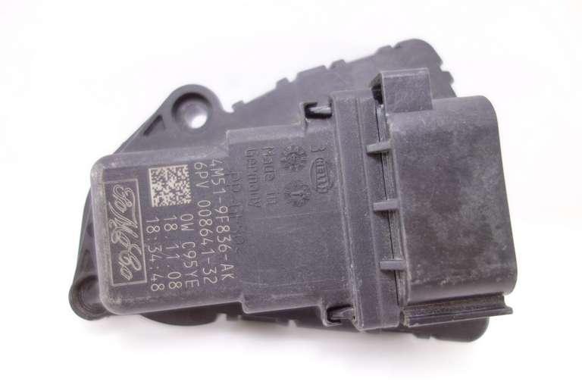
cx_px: 291
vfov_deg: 46.4
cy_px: 194
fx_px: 453
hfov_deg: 65.5
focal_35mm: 28
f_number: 1.8
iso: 125
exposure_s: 1/50
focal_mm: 10.4
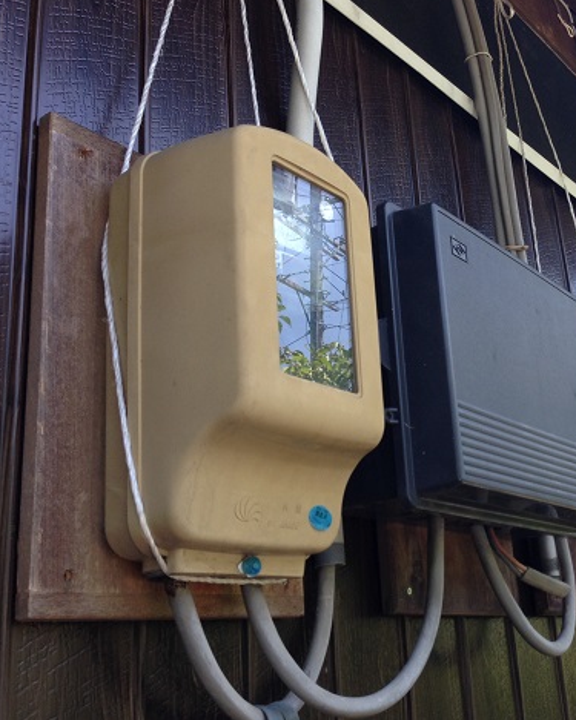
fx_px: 938
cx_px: 452
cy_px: 358
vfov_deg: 42.0
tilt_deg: +21.5
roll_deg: +3.1
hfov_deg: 33.3
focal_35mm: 44
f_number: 2.4
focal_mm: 4.12
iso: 50
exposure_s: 1/159
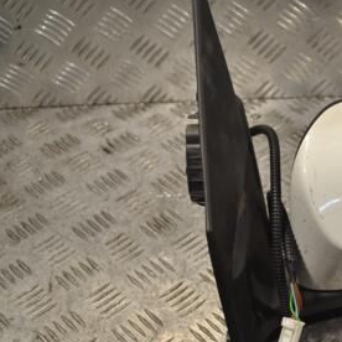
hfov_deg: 23.0
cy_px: 182
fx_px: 805
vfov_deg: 24.0
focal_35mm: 72
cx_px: 341
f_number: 5.6
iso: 160
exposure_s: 1/60
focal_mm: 26
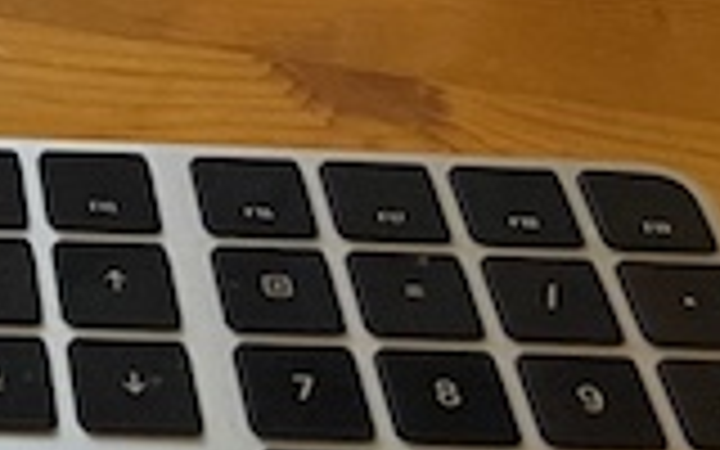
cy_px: -783
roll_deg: -1.1
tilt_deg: -17.4
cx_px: -306
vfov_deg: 8.4
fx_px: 2708
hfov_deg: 14.3
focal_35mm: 138
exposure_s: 1/50
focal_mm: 4.2
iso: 250
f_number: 1.6
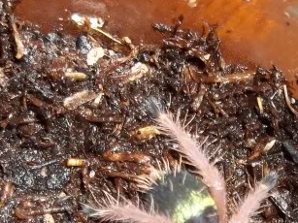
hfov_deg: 17.7
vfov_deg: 13.4
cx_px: 255
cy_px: 175
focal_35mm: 110
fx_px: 947
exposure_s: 1/30
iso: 64
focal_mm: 5.9
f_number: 3.3
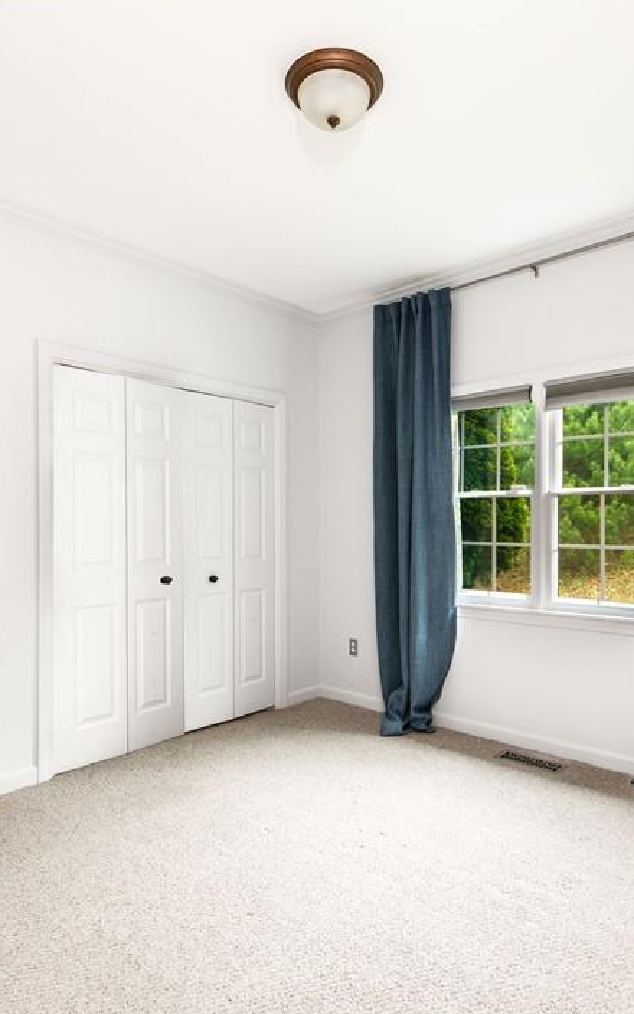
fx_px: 608
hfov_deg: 55.0
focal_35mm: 22
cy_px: 508
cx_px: 339
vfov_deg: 79.7
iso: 1000
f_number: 10
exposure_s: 1/6
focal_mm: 14
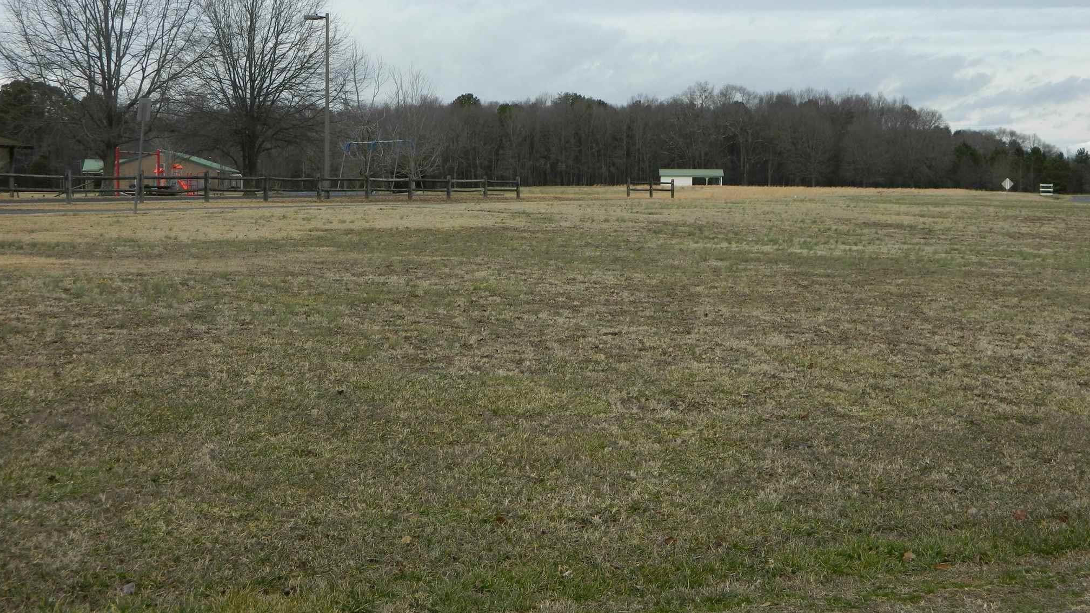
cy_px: 242
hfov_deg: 39.9
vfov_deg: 23.0
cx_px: 540
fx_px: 1503
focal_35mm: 52
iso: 80
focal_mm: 8.4
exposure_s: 1/500
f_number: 3.6
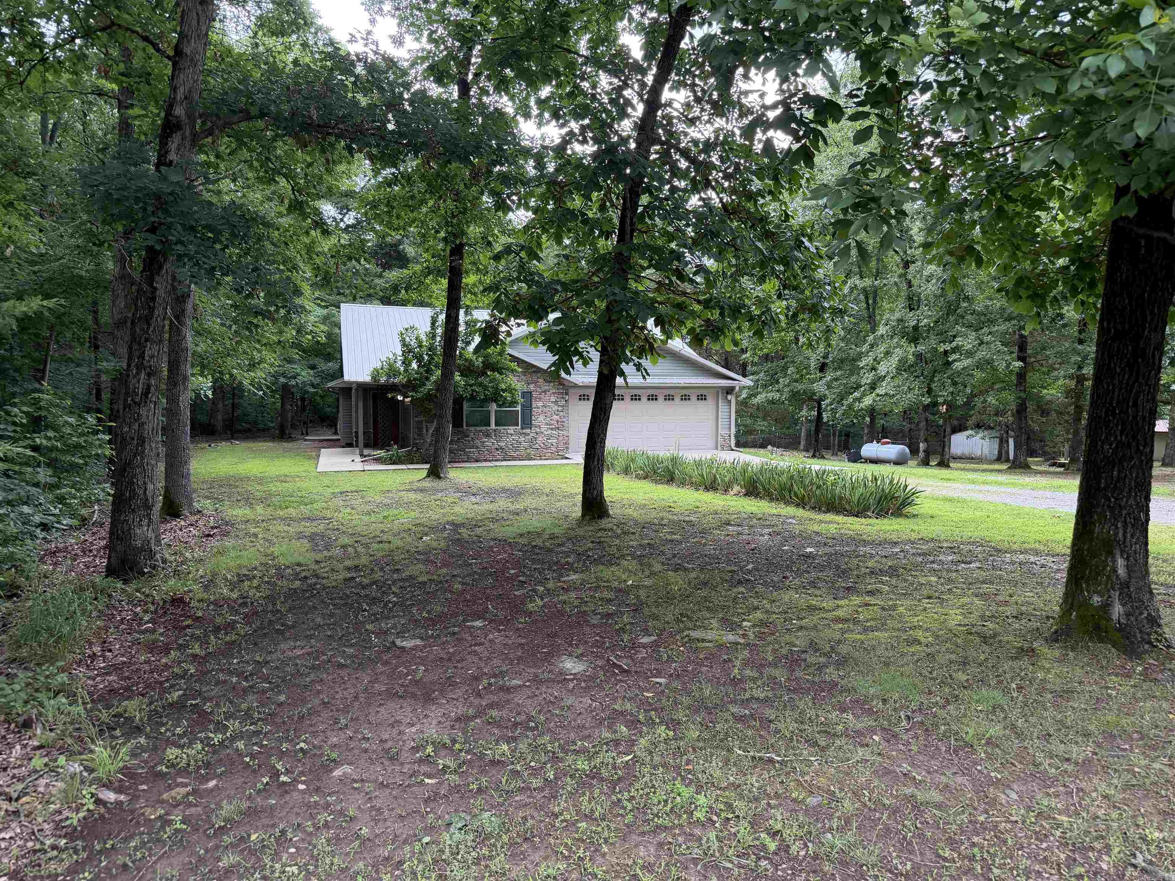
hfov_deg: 71.6
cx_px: 588
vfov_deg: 56.8
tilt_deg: -3.7
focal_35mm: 24
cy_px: 440
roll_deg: -0.4
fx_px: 815
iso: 200
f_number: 1.78
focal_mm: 6.76
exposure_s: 1/146
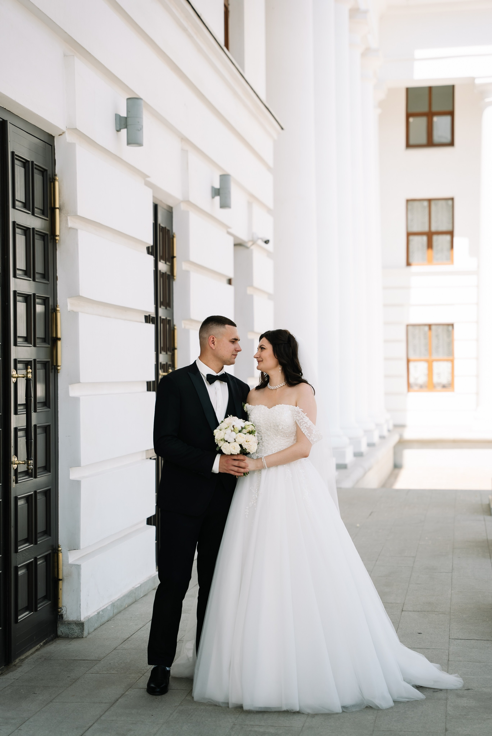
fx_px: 1433
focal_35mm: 70
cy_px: 368
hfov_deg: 19.5
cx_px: 246
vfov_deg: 28.8
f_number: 2.8
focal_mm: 70
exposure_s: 1/800
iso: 160
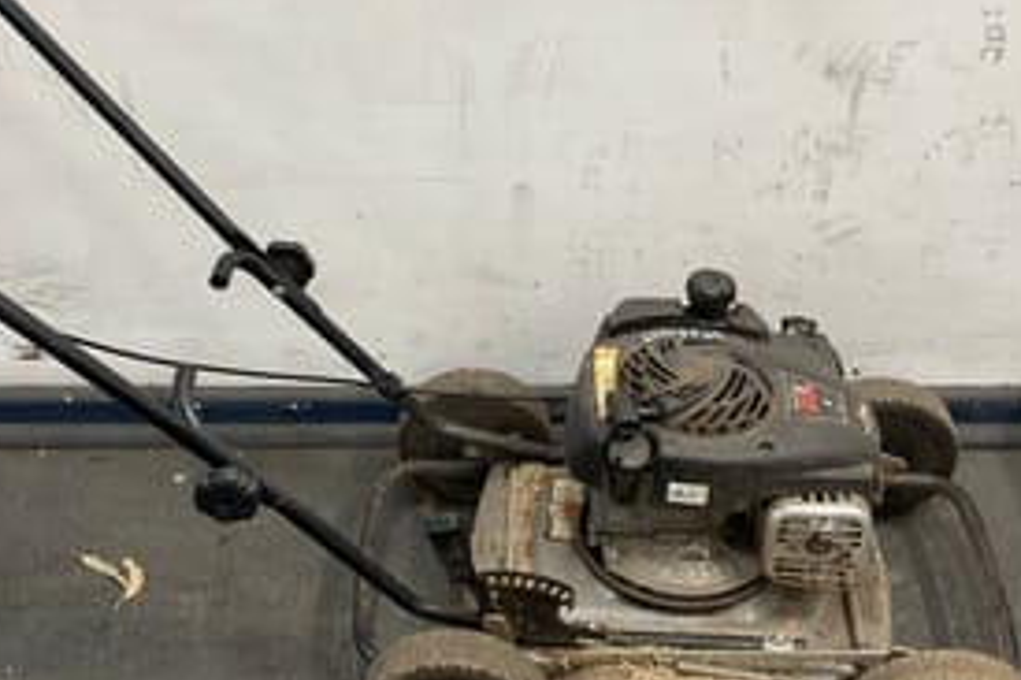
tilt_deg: -40.0
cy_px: 381
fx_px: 1502
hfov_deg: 37.4
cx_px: 394
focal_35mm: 53
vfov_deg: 25.5
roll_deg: +4.8
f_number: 1.8
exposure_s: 1/50
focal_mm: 3.99
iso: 100
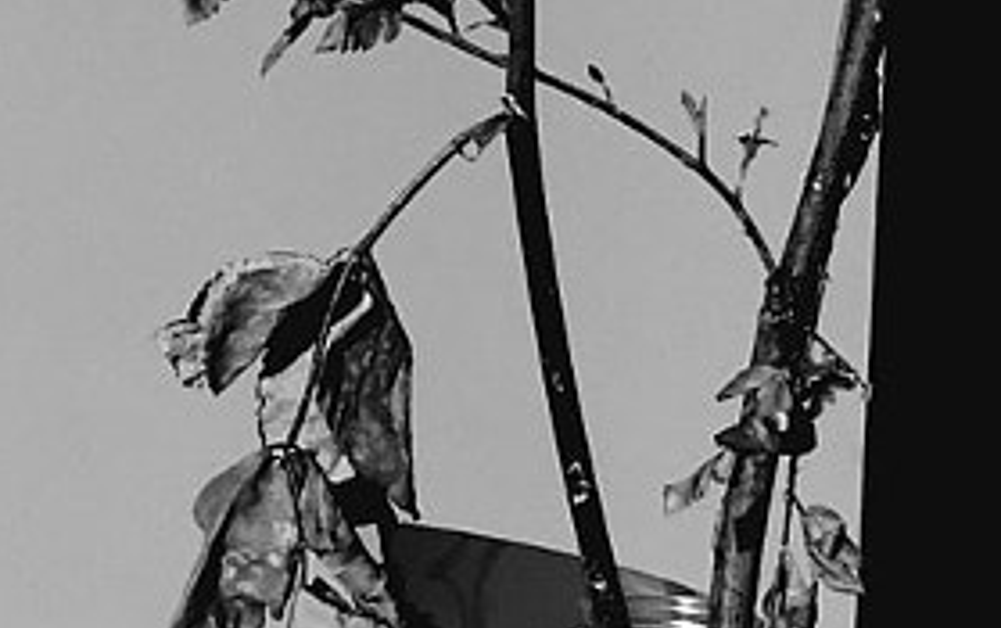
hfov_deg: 11.8
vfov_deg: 7.4
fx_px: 4806
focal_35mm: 176
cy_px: -43
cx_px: 97
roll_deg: -2.0
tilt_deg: -8.3
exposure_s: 1/818
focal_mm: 4.15
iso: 25
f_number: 2.2
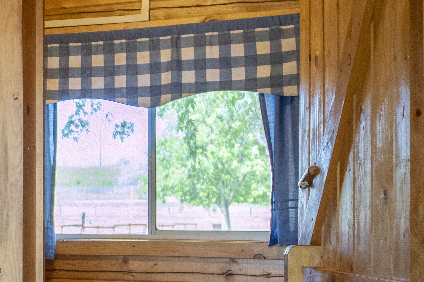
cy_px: 212
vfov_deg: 15.5
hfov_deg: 19.1
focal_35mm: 88
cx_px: -277
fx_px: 1036
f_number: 2.8
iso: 800
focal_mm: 16
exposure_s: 1/80
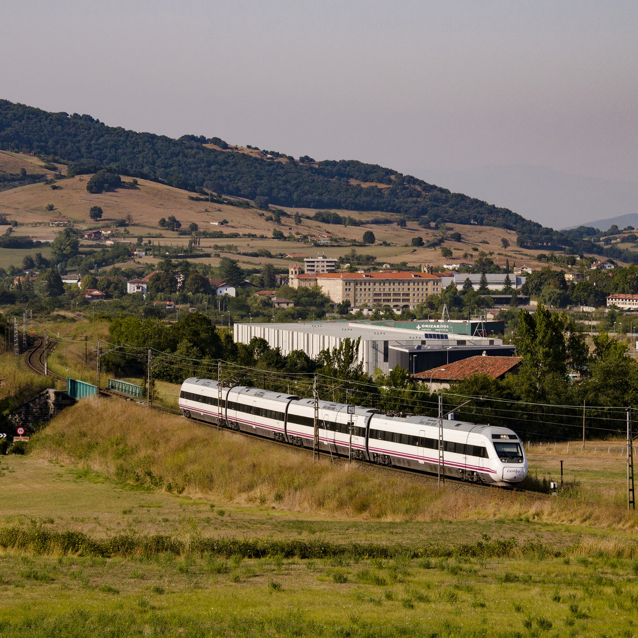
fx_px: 2898
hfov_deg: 12.6
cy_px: 320
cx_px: 319
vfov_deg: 12.6
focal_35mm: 139
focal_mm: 72
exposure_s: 1/640
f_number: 8
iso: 250
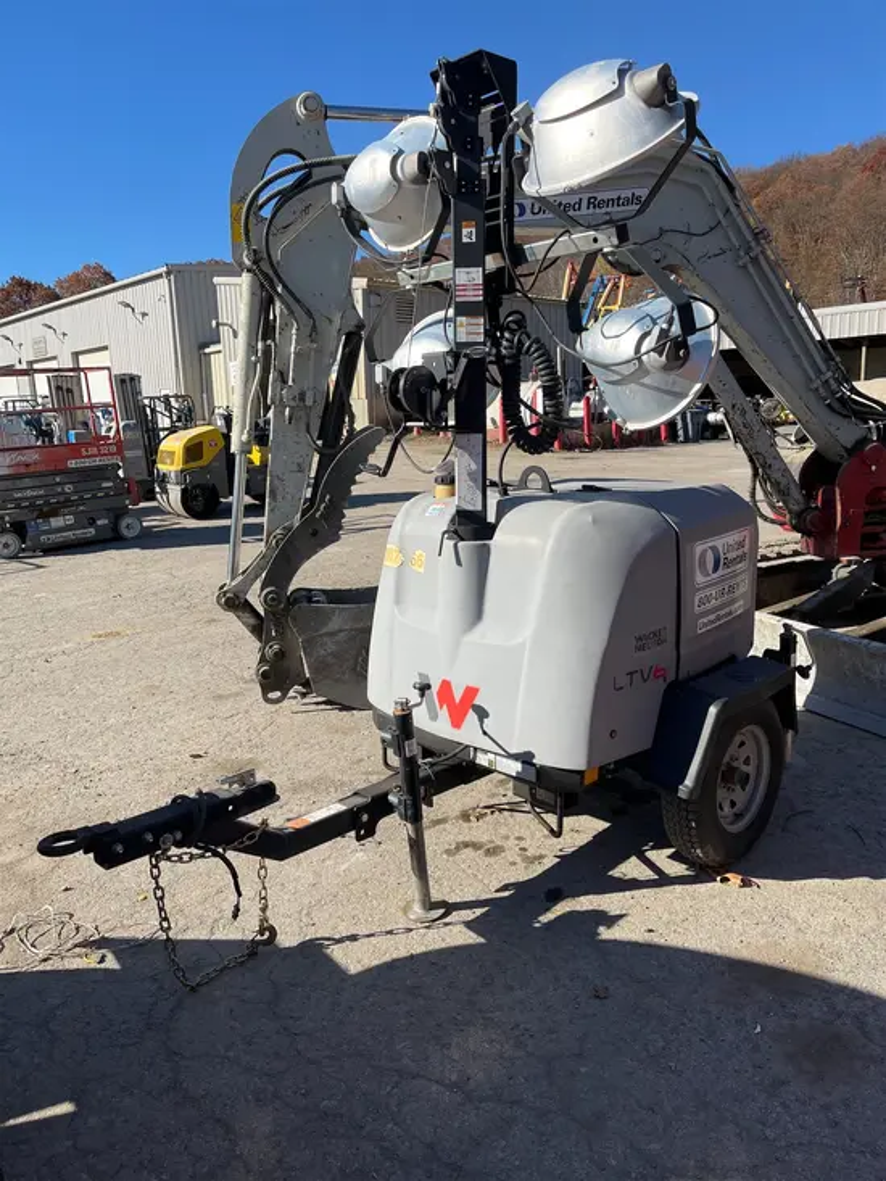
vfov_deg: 67.3
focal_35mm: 26
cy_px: 590
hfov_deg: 53.1
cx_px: 443
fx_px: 887
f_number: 1.6
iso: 50
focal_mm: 5.1
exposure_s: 1/2967
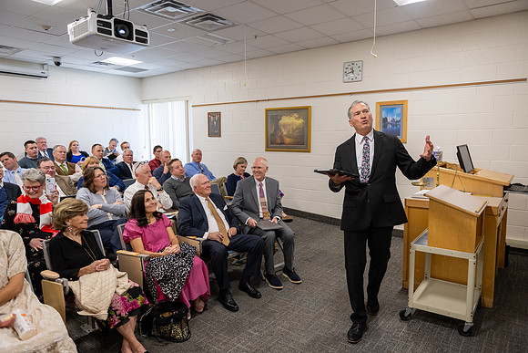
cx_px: 264
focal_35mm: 24
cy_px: 176
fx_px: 352
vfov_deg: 53.2
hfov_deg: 73.7
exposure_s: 1/250
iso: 1250
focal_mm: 24
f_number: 2.8
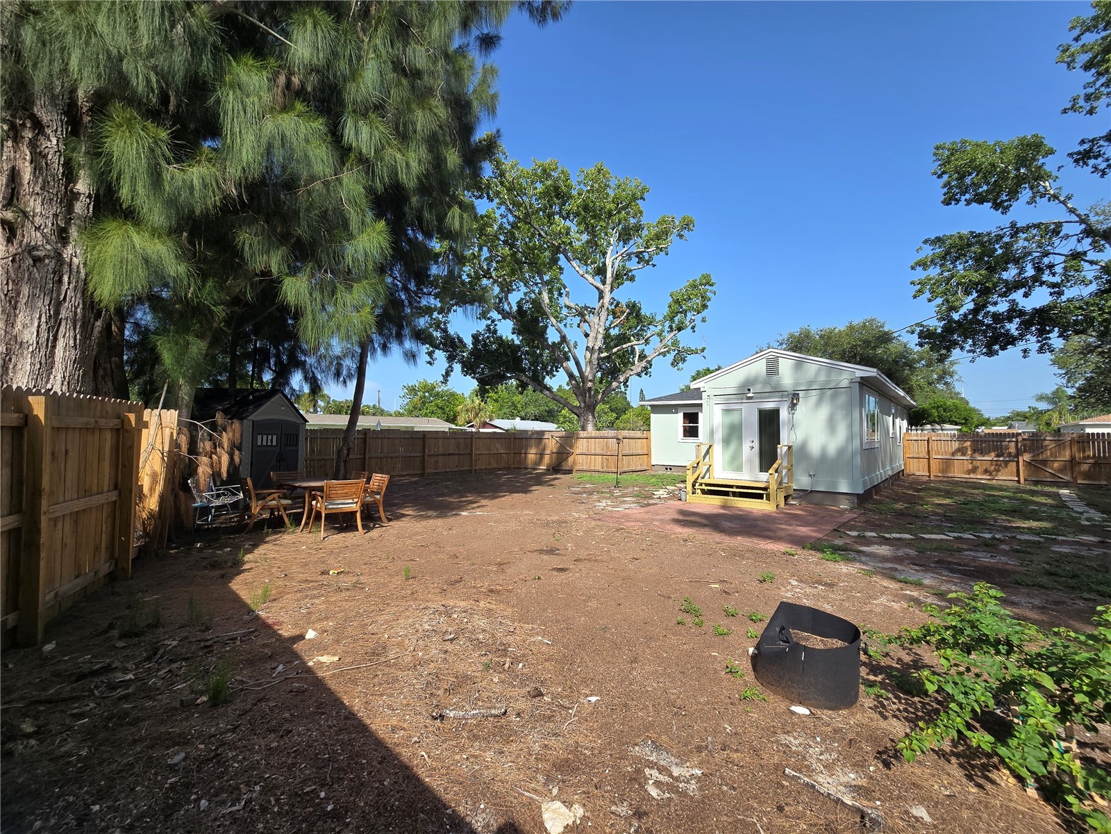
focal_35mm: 13
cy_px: 417
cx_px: 556
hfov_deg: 106.2
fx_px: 417
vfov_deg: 89.9
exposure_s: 1/1410
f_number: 2.2
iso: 50
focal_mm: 2.2
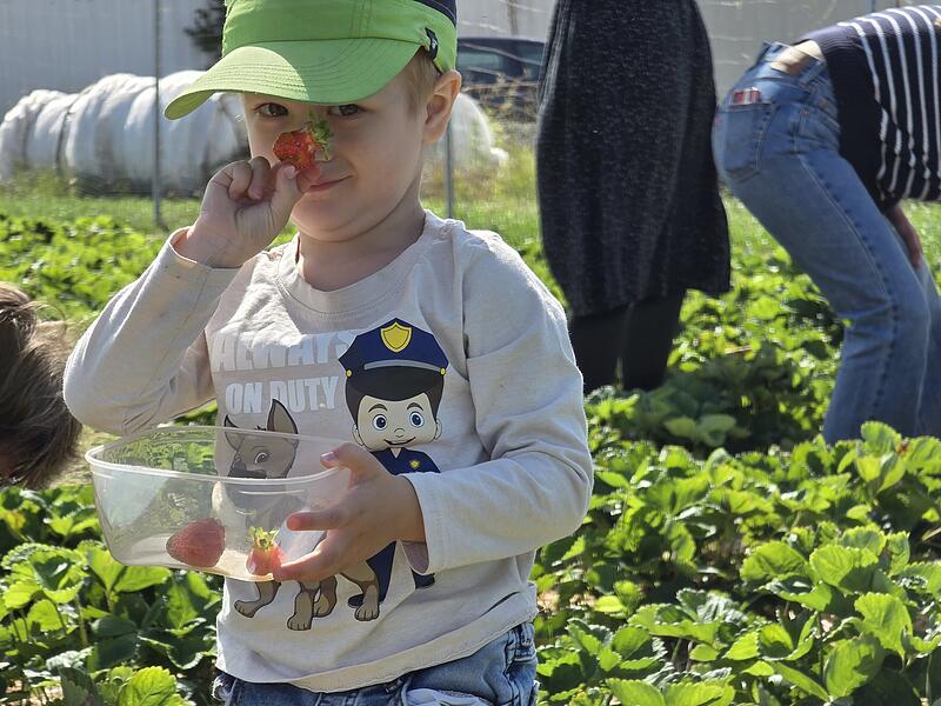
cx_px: 470
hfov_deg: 17.1
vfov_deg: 12.9
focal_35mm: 115
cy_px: 353
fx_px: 3126
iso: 64
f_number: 3.4
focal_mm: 18.6
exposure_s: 1/761
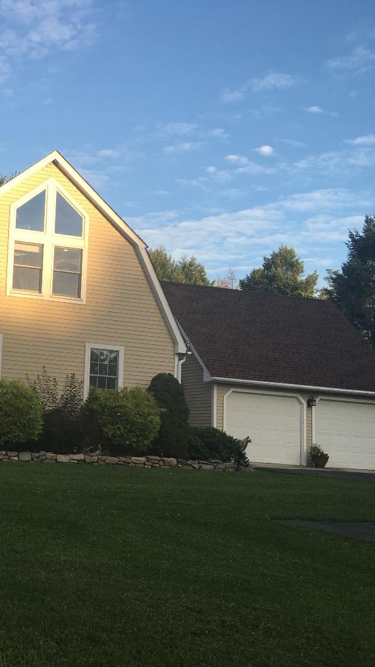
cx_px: -50
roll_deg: -3.5
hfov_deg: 25.4
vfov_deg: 47.4
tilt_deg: +7.6
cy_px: 337
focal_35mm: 43
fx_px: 760
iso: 25
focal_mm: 4.15
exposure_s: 1/420
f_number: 2.2
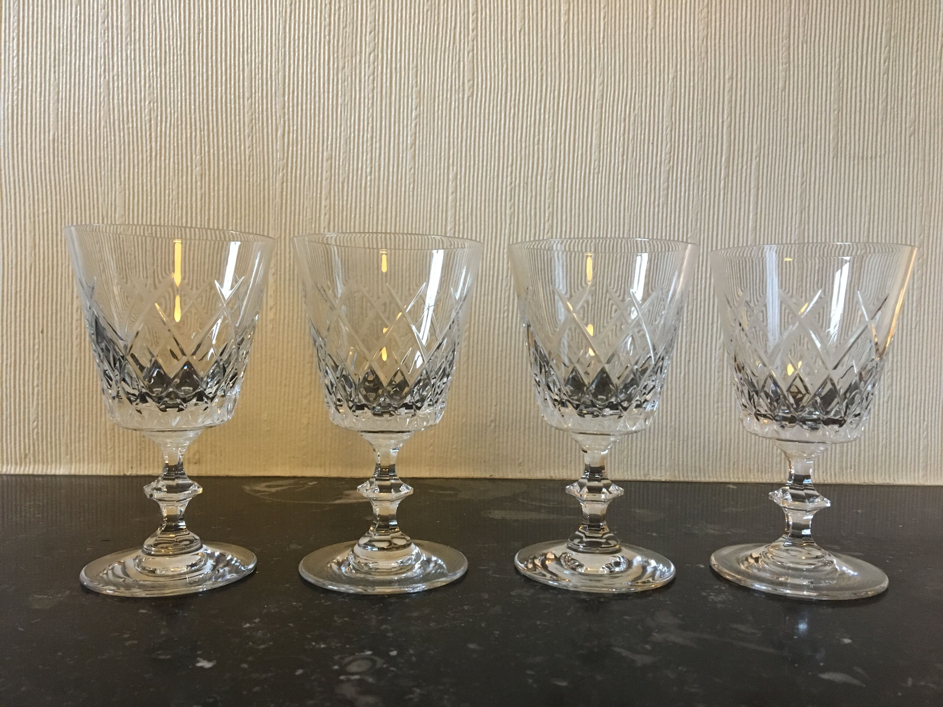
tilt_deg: -3.4
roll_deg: -1.2
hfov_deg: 61.7
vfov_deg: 48.2
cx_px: 472
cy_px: 354
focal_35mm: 29
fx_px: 790
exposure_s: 1/17
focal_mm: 4.15
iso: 200
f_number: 2.2
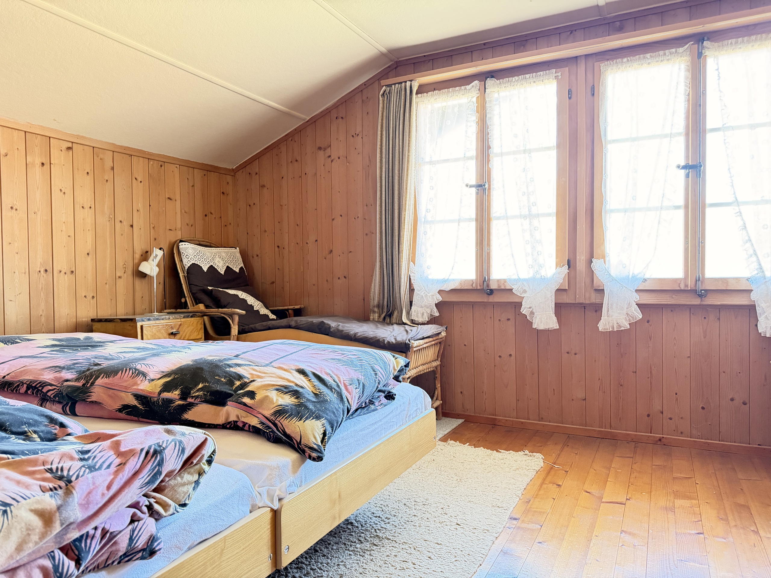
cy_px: 289
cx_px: 386
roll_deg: +0.6
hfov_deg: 71.6
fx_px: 535
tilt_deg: +0.2
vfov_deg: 56.8
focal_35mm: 24
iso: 800
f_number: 1.78
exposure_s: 1/42
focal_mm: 6.76
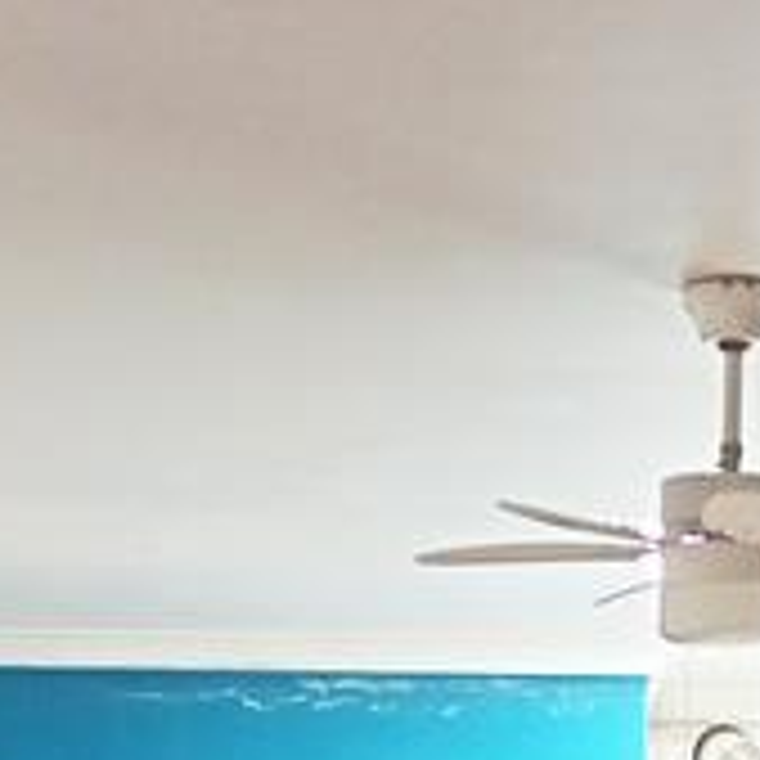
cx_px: 666
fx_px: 3726
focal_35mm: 150
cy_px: 1610
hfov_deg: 11.6
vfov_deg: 10.5
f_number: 1.8
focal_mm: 4
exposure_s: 1/100
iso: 213
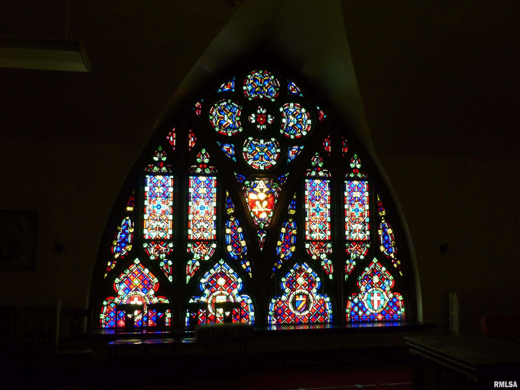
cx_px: 260
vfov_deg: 44.2
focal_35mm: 32
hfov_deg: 56.8
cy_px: 195
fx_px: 481
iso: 400
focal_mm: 5.7
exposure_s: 1/10
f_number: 2.8
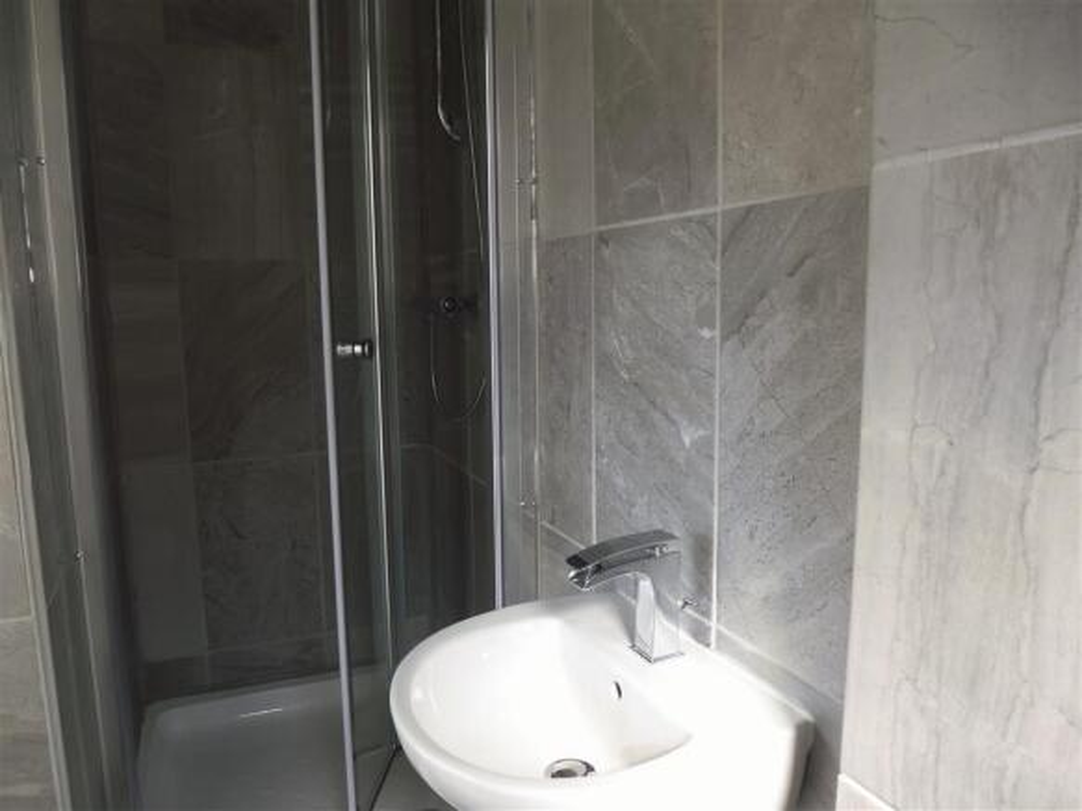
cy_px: 406
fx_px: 750
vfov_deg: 56.8
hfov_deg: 71.6
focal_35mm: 24
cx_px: 541
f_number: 3.3
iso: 200
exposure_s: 1/60
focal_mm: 4.3
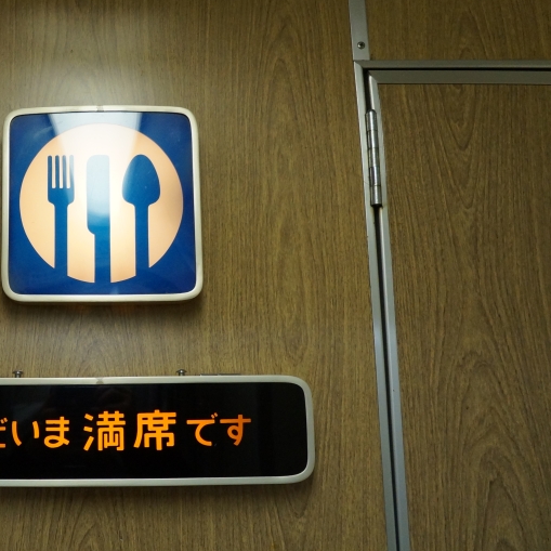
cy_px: 248
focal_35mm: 45
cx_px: 82
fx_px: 810
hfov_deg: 35.8
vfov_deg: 37.5
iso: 1600
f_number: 4
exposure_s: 1/160
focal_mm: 18
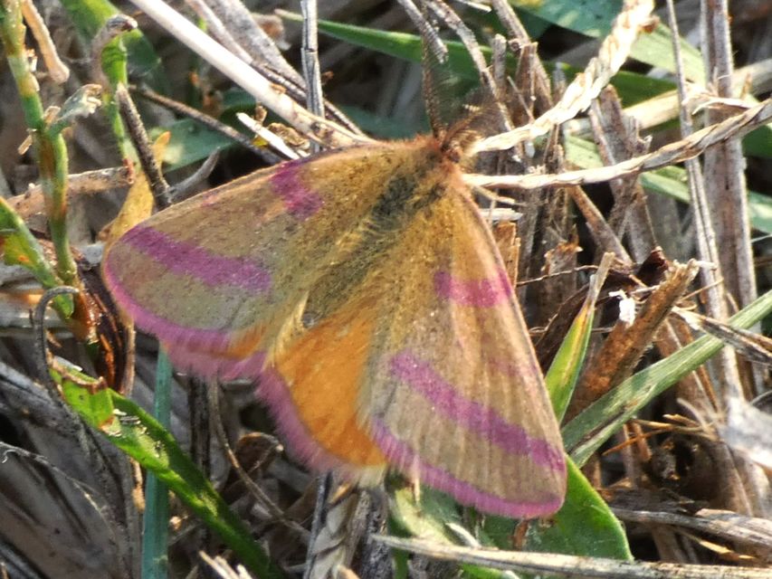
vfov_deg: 11.2
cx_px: 386
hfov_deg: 14.9
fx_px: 2944
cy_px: 290
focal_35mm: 132
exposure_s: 1/80
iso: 200
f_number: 5.2
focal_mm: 23.7
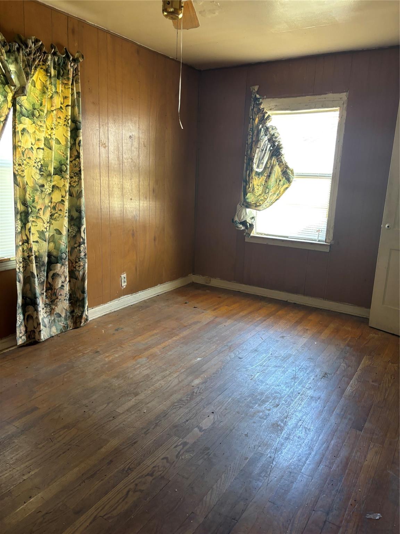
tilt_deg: -13.4
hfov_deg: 53.1
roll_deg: -2.3
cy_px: 267
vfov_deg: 67.3
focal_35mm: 26
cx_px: 200
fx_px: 401
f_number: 1.6
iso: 200
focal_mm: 5.96
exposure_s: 1/60
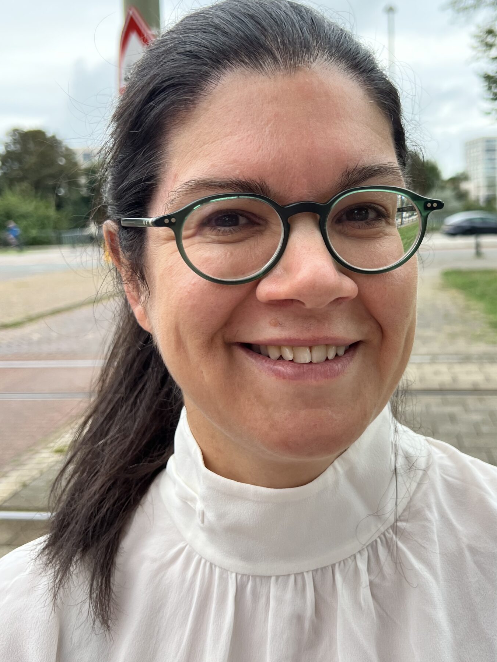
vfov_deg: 50.0
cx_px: 300
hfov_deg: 38.5
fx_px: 708
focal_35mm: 37
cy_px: 287
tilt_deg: -5.2
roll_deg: +2.6
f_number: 1.5
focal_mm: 5.7
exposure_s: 1/315
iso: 50
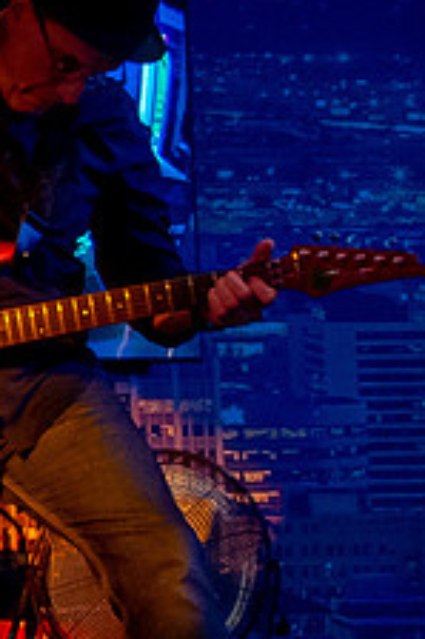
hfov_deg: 6.6
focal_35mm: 163
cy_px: 362
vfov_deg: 12.6
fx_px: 2891
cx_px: -1283
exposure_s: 1/80
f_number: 4
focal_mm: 24
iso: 6400
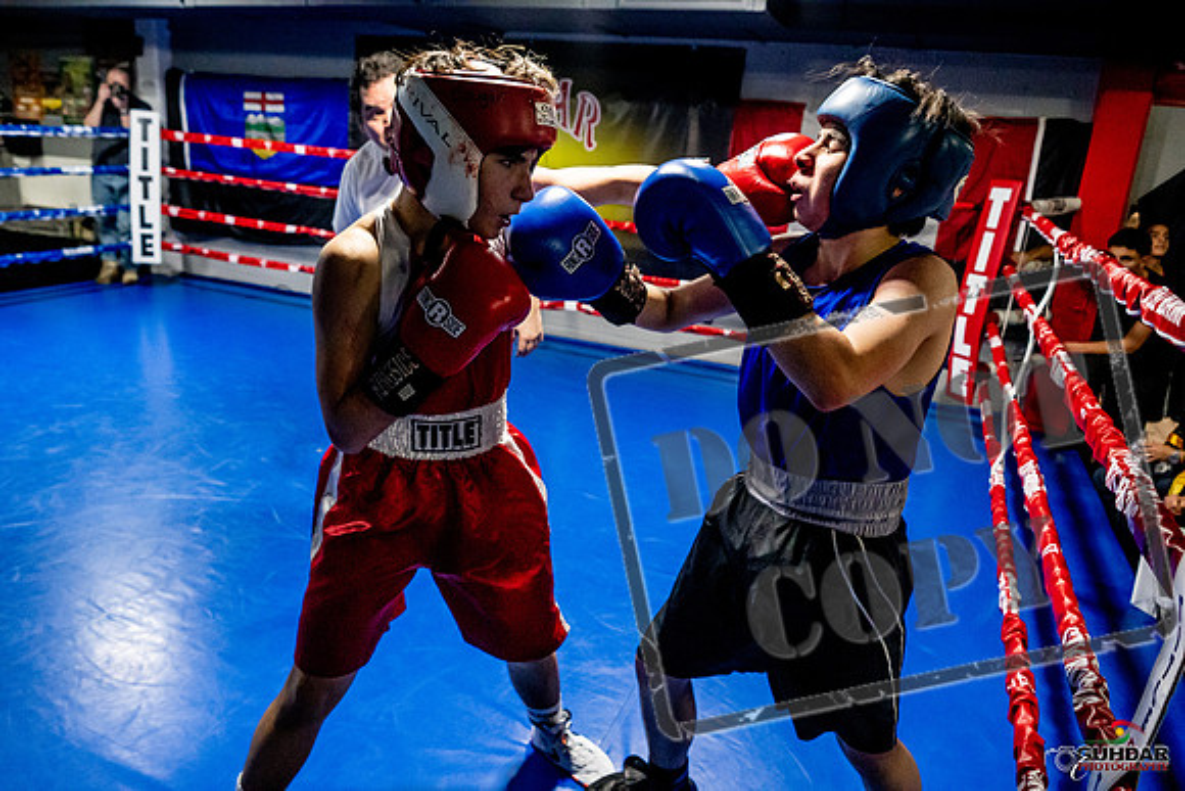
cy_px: 396
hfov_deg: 73.7
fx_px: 790
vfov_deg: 53.2
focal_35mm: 24
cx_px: 592
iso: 5000
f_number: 2.8
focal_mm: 16
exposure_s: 1/800
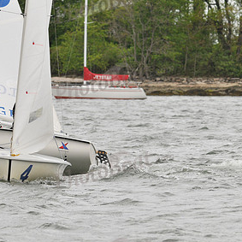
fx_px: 3606
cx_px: 10
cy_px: 136
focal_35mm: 456
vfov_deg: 3.8
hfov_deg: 3.8
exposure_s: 1/640
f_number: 9
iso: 200
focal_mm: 175
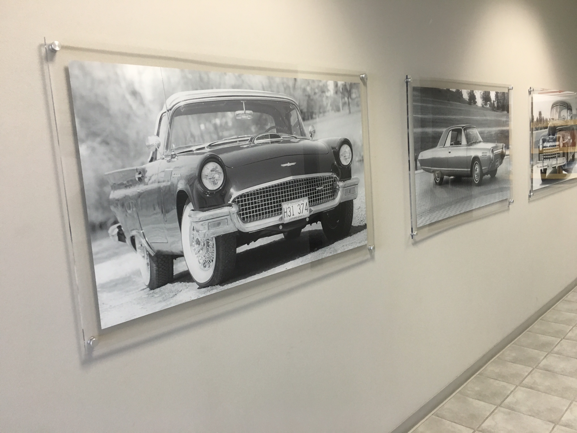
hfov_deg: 61.7
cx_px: 288
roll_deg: +3.3
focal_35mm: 29
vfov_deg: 48.2
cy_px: 216
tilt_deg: -5.8
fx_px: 483
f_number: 2.2
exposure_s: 1/30
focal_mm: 4.15
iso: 100
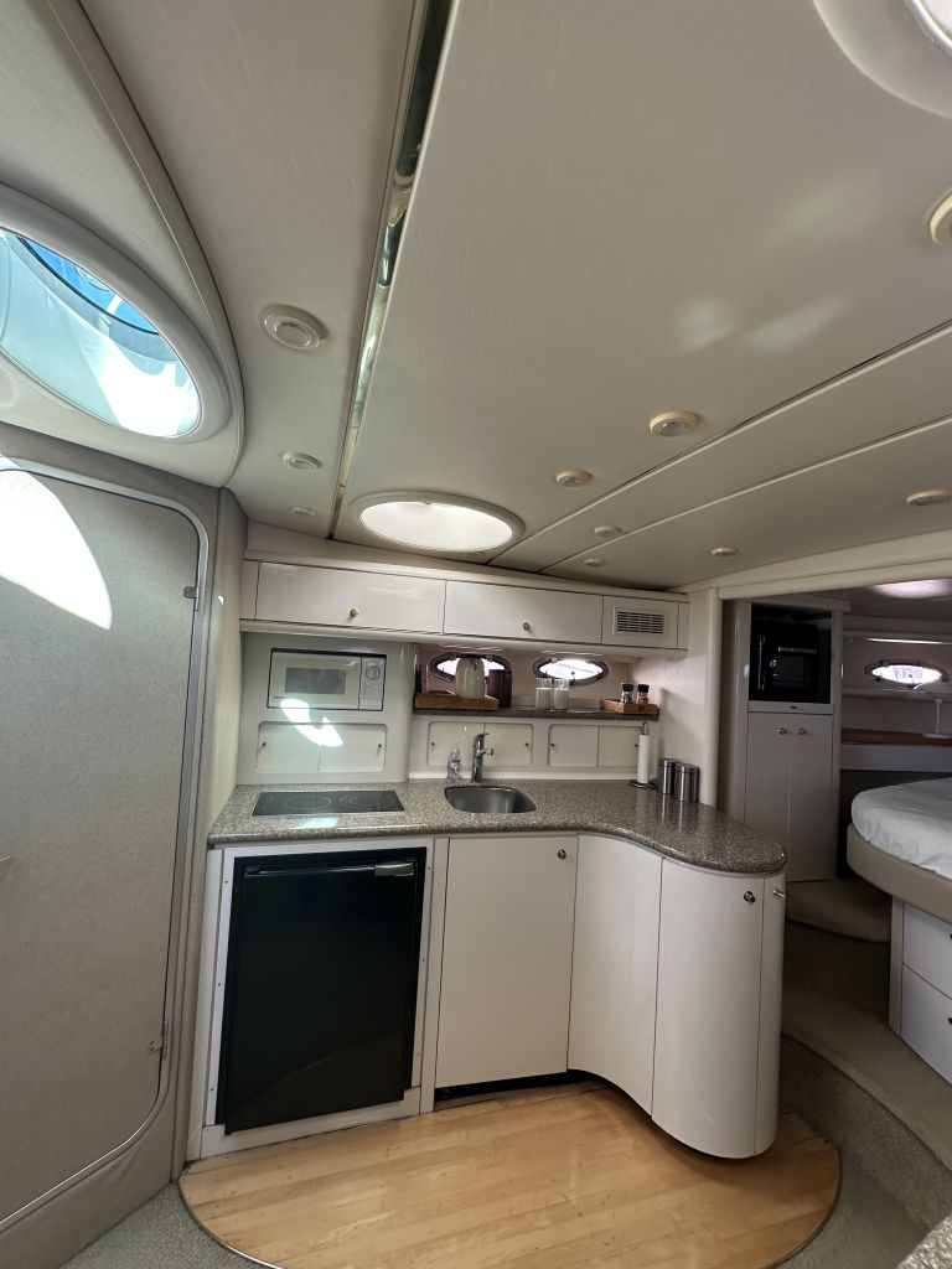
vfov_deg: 102.1
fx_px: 513
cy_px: 634
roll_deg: -3.2
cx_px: 476
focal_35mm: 14
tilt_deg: +3.1
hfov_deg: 85.7
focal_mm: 2.22
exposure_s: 1/99
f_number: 2.2
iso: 64
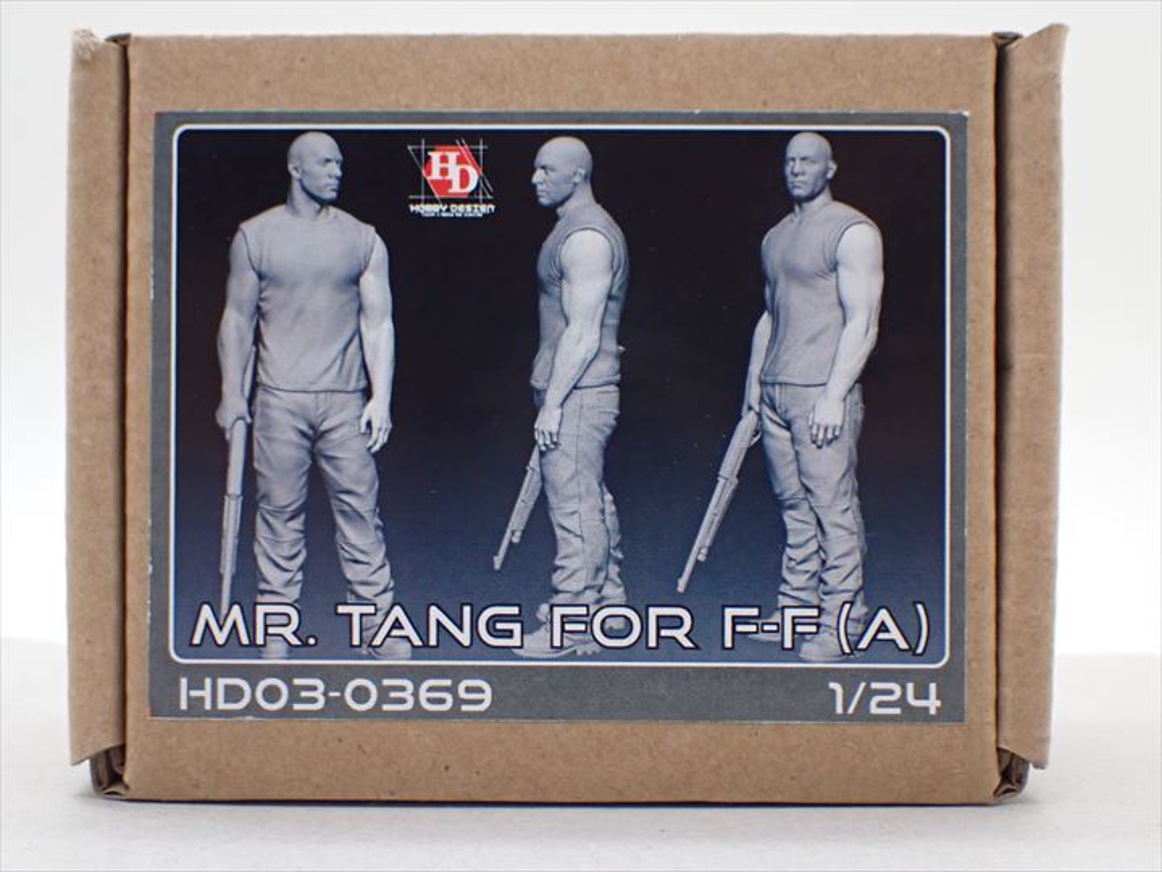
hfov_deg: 38.2
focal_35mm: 50
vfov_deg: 29.1
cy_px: 436
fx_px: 1678
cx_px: 581
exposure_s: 1/200
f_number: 3.2
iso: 500
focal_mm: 9.01
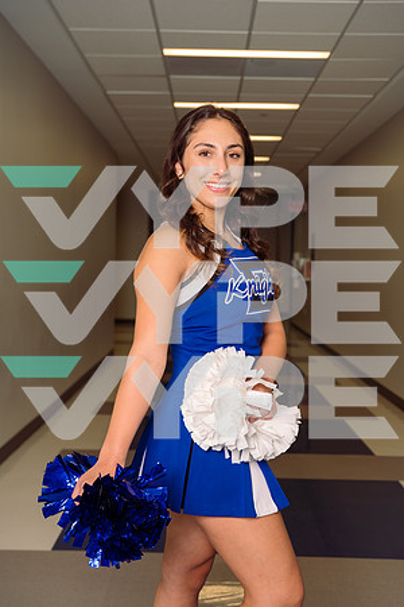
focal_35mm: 46
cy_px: 304
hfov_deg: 29.2
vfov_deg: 42.7
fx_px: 774
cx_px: 202
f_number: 4.5
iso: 250
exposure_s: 1/250
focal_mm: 46
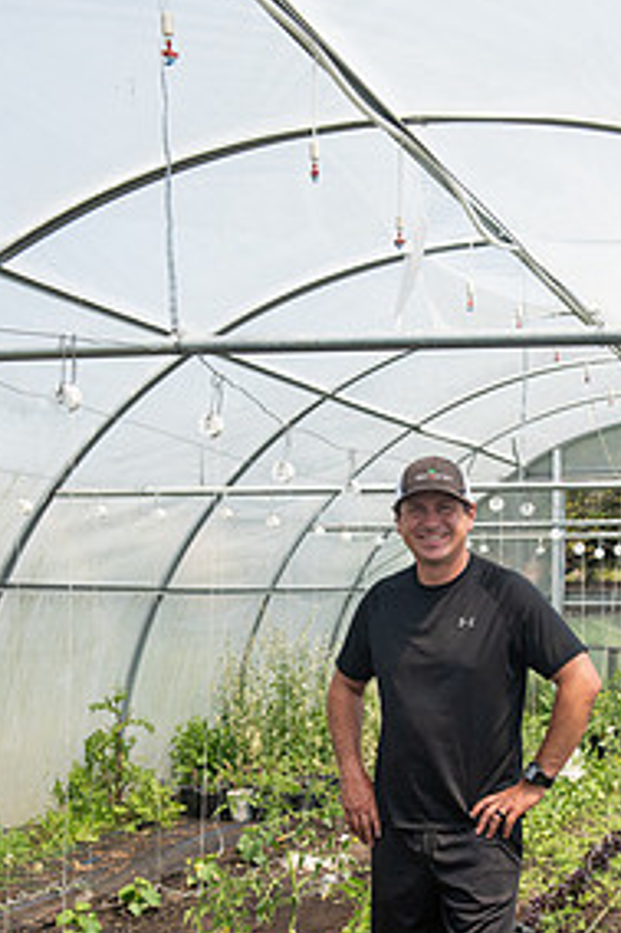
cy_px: 693
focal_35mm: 57
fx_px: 1477
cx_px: 470
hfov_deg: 23.5
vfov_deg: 34.4
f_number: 4.5
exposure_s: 1/2500
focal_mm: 36
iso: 500
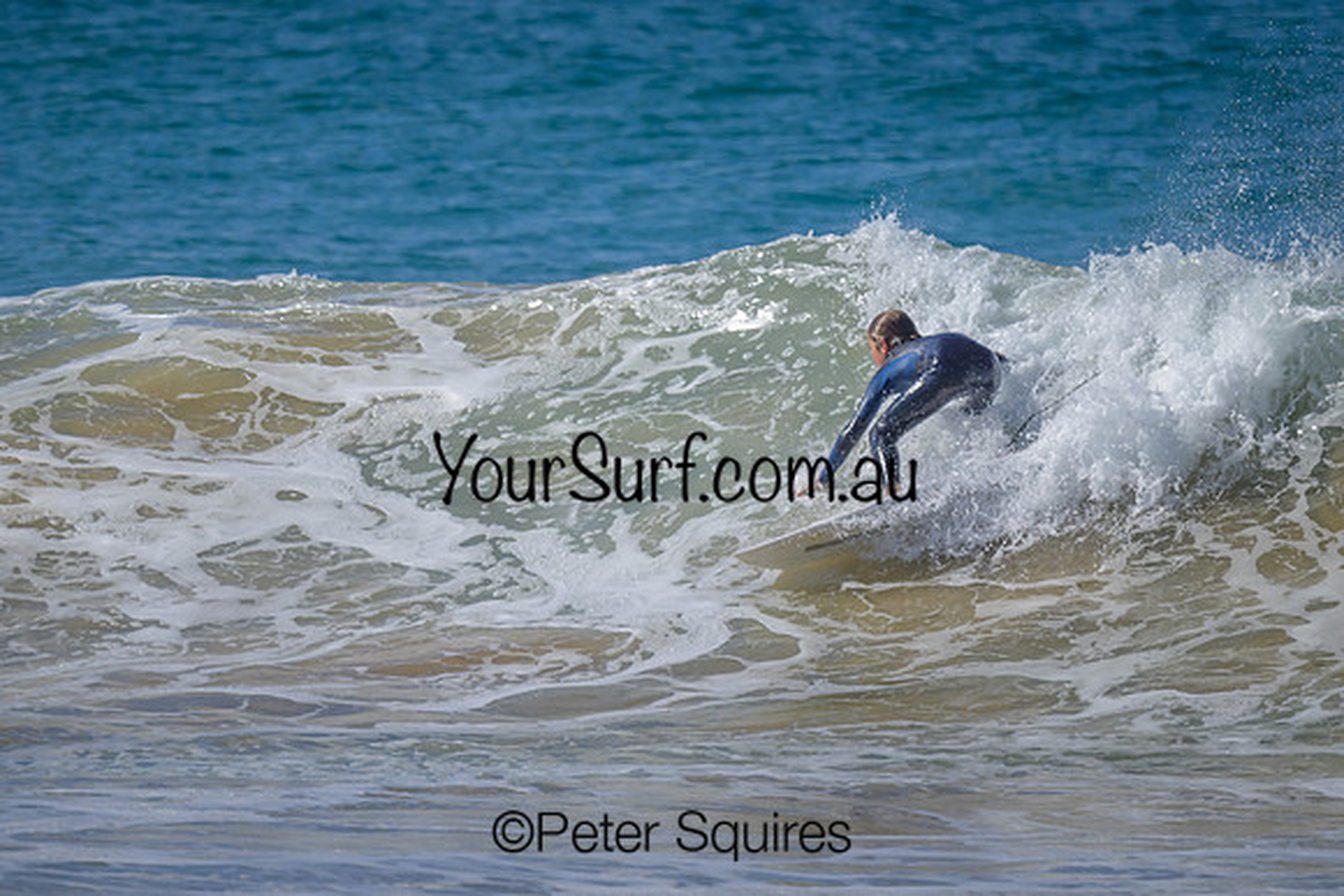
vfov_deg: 1.3
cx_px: 867
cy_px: 360
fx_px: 41024
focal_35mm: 1099
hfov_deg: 1.9
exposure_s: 1/2000
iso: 280
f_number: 6.3
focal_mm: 800
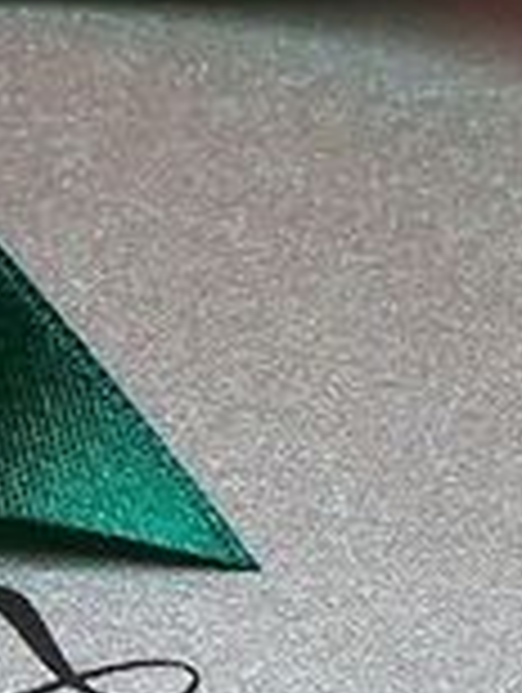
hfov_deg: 8.0
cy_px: 500
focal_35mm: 187
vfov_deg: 10.5
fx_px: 3750
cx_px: 171
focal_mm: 7.54
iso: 200
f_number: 2.8
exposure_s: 1/60
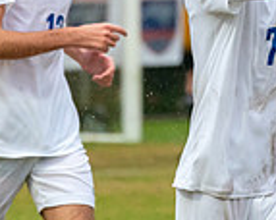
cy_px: 43
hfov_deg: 1.6
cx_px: 273
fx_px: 9928
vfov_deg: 1.3
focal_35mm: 1217
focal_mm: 247
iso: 3200
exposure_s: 1/1000
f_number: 5.6
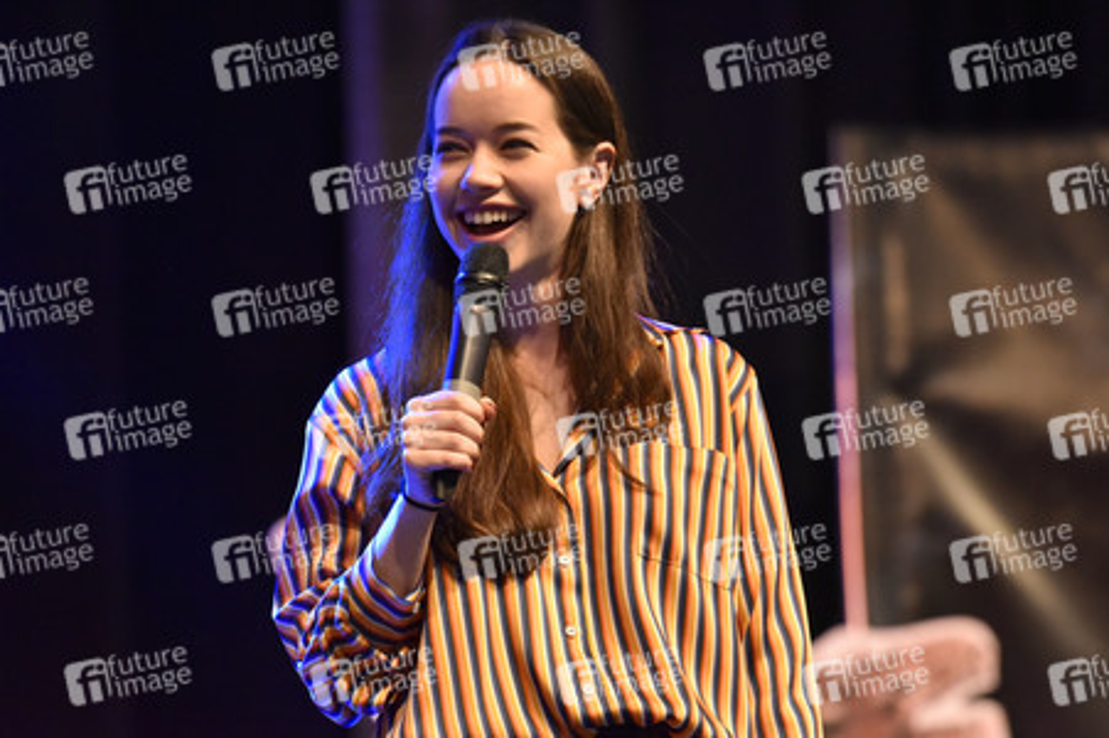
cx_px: 554
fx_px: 8311
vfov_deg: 5.1
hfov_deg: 7.6
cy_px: 369
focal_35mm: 270
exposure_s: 1/125
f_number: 5.6
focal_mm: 270
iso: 6400
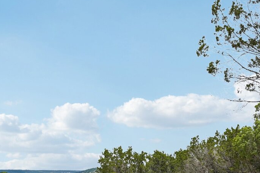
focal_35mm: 70
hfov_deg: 28.8
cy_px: 182
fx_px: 507
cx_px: 119
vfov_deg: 18.8
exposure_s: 1/400
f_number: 8
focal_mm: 29.5
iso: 100
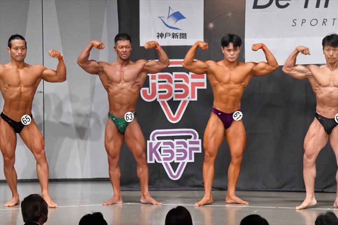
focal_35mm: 202
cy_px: 112
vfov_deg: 6.8
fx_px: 1896
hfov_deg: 10.2
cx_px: 169
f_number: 5.6
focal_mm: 135
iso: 6400
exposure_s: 1/400
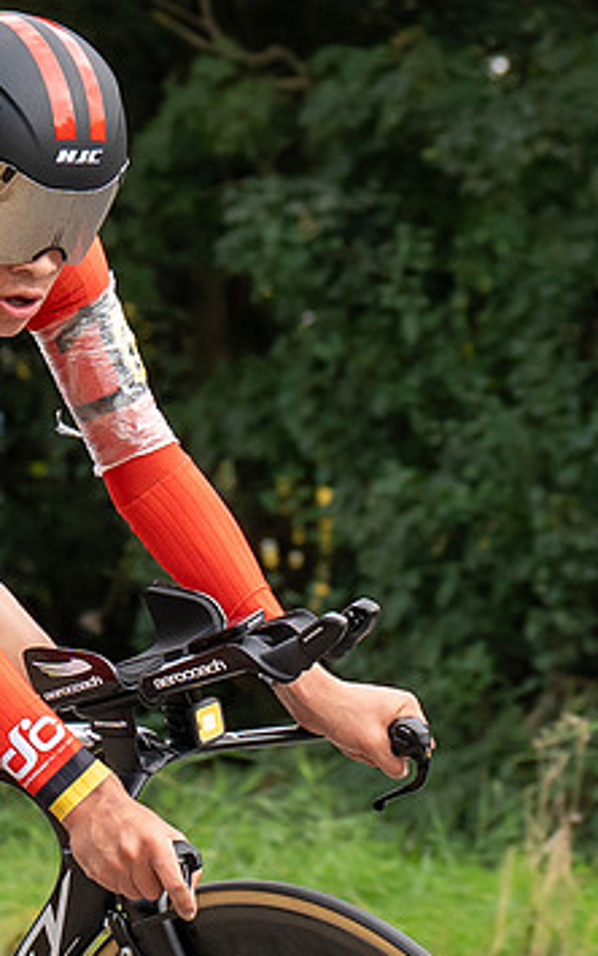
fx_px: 10661
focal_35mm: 409
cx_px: -159
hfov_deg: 3.2
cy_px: 507
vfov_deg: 5.1
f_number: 4
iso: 500
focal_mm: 70
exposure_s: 1/1000
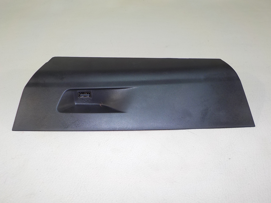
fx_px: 235
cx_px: 136
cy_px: 102
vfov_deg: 46.8
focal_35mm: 30
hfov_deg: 60.0
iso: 125
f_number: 3.3
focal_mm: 4.1
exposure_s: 1/80
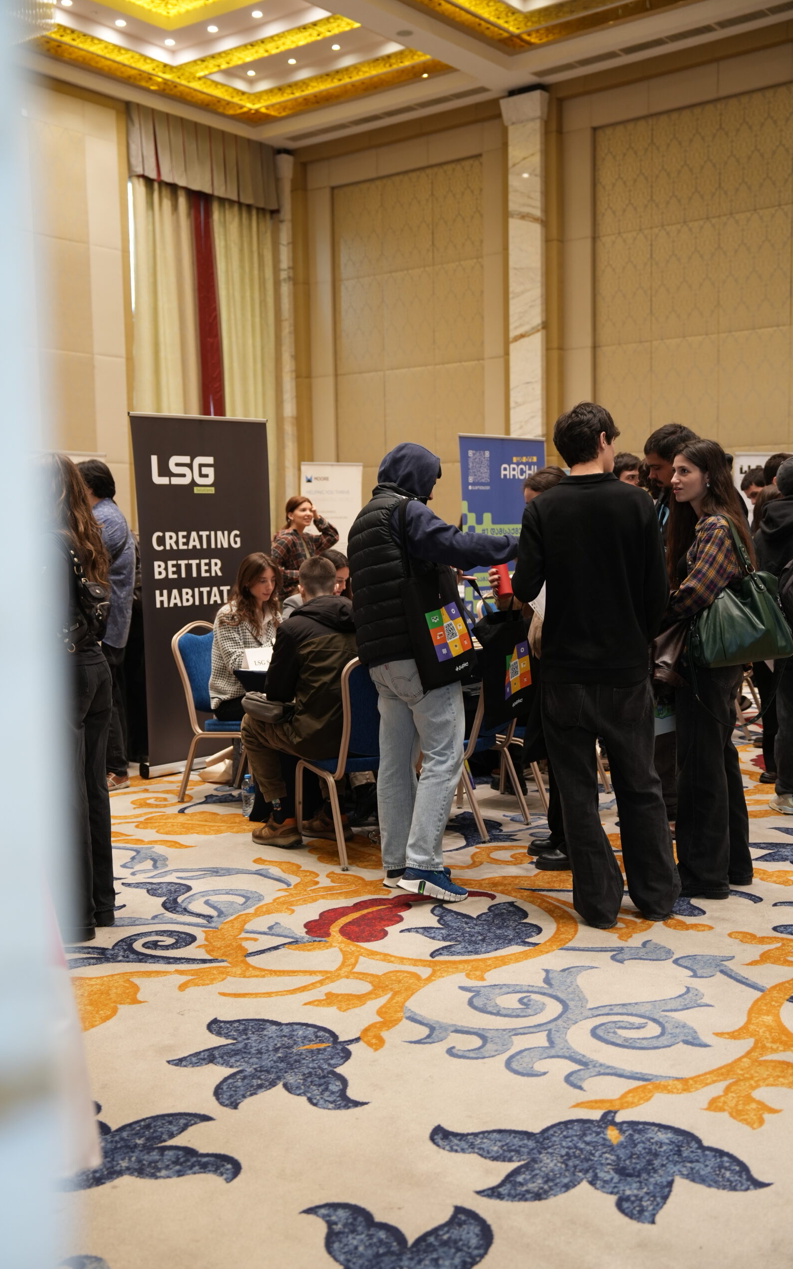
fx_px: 1348
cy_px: 632
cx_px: 382
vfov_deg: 50.4
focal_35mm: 39
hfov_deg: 32.8
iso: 800
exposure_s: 1/80
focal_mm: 38
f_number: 2.8
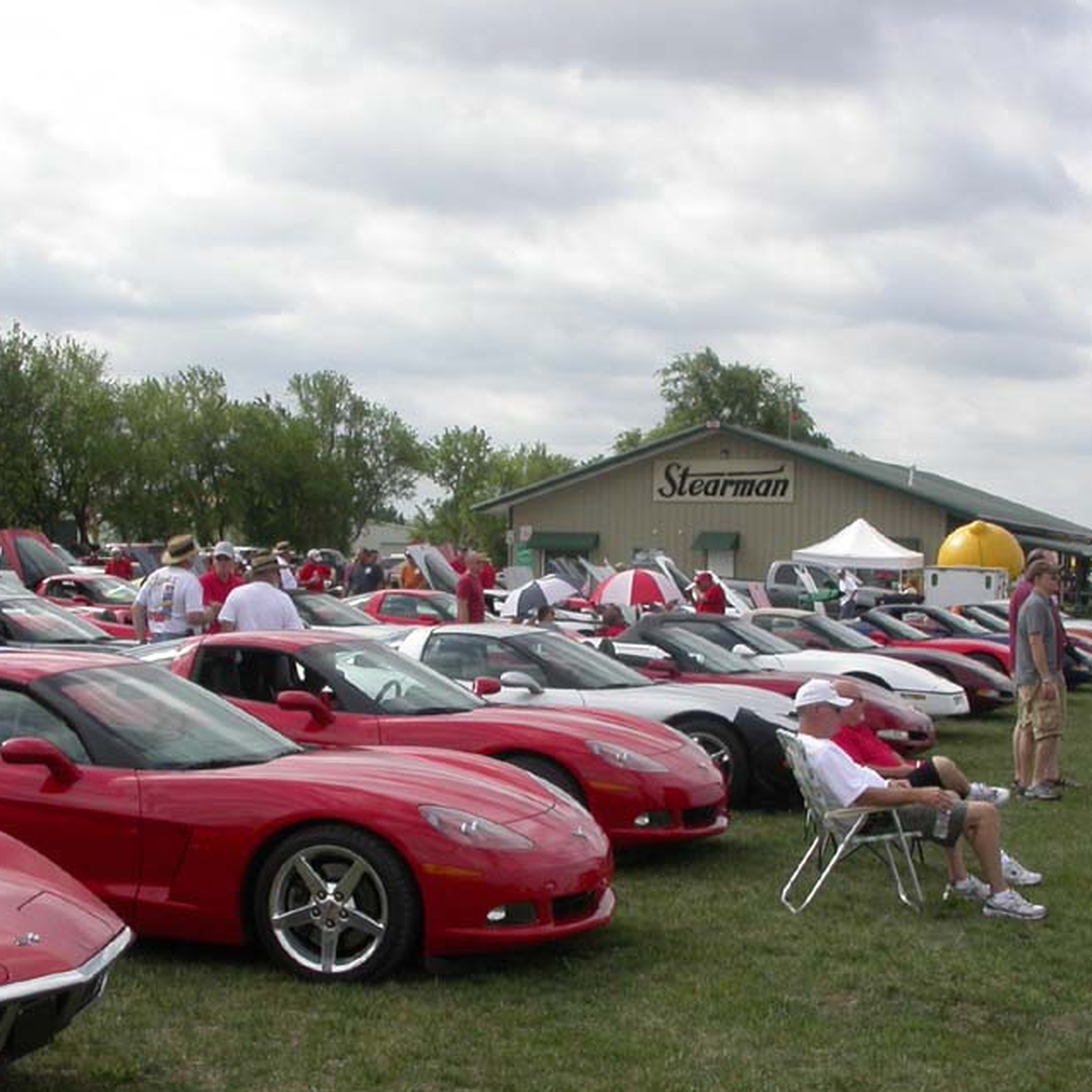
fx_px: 1927
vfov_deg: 31.6
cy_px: 645
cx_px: 501
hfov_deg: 31.6
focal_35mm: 54
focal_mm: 7.85
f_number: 7.5
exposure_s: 1/274
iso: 100
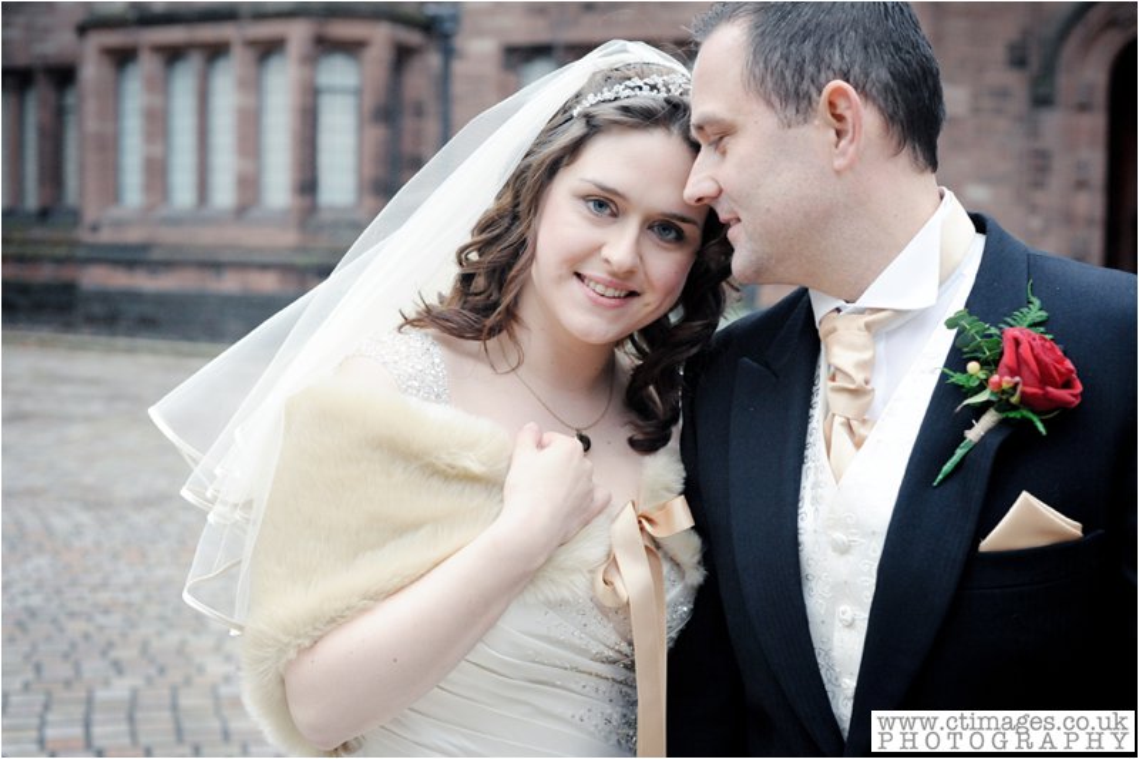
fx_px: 1582
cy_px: 380
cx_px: 570
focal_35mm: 50
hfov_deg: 39.6
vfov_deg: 27.0
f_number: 4.5
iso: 2500
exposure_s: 1/125
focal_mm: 50
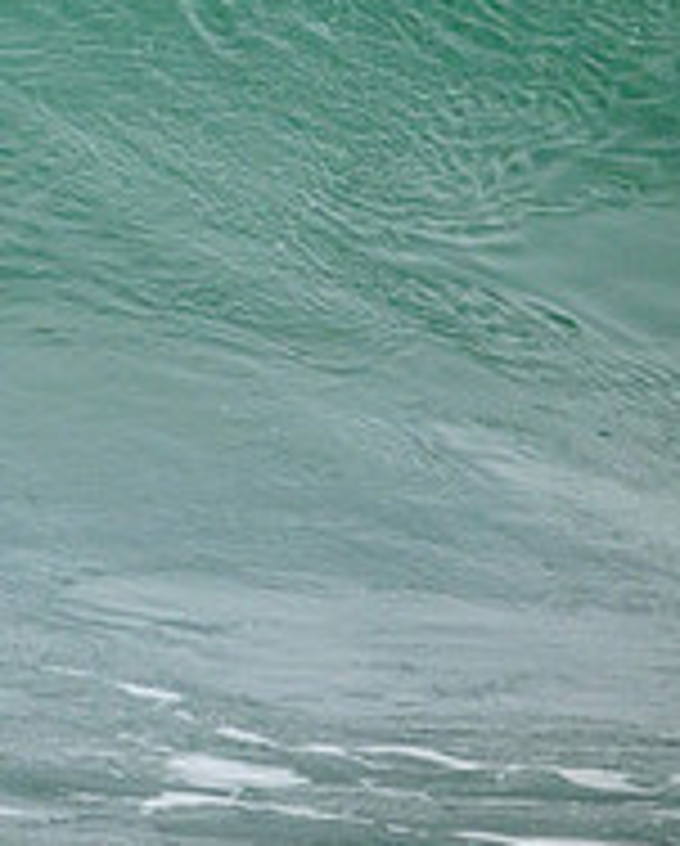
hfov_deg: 0.7
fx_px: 58072
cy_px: 38
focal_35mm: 2314
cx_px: -531
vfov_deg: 0.8
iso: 1600
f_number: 11
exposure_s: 1/2500
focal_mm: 800
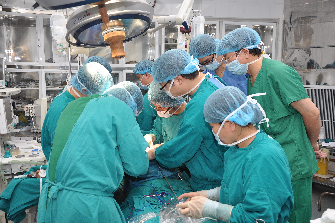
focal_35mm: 39
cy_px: 112
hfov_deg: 49.6
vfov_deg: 34.1
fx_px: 362
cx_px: 168
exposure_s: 1/60
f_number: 5
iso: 500
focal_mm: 26
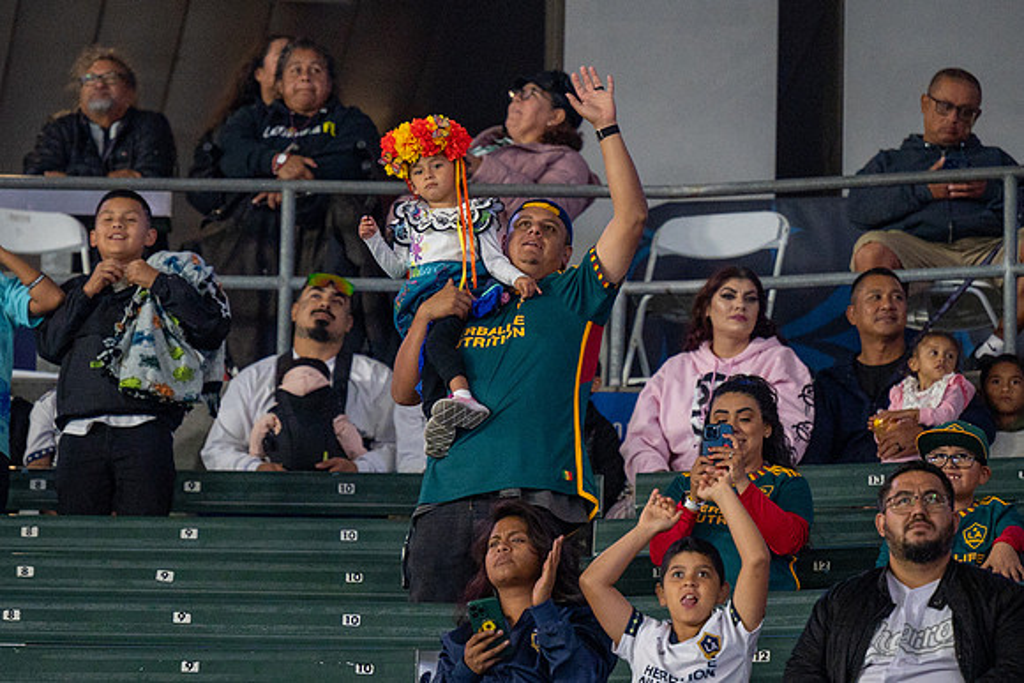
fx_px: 9479
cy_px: 331
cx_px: 465
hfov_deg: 6.2
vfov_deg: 4.1
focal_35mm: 333
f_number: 2.8
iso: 1000
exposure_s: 1/500
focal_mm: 175
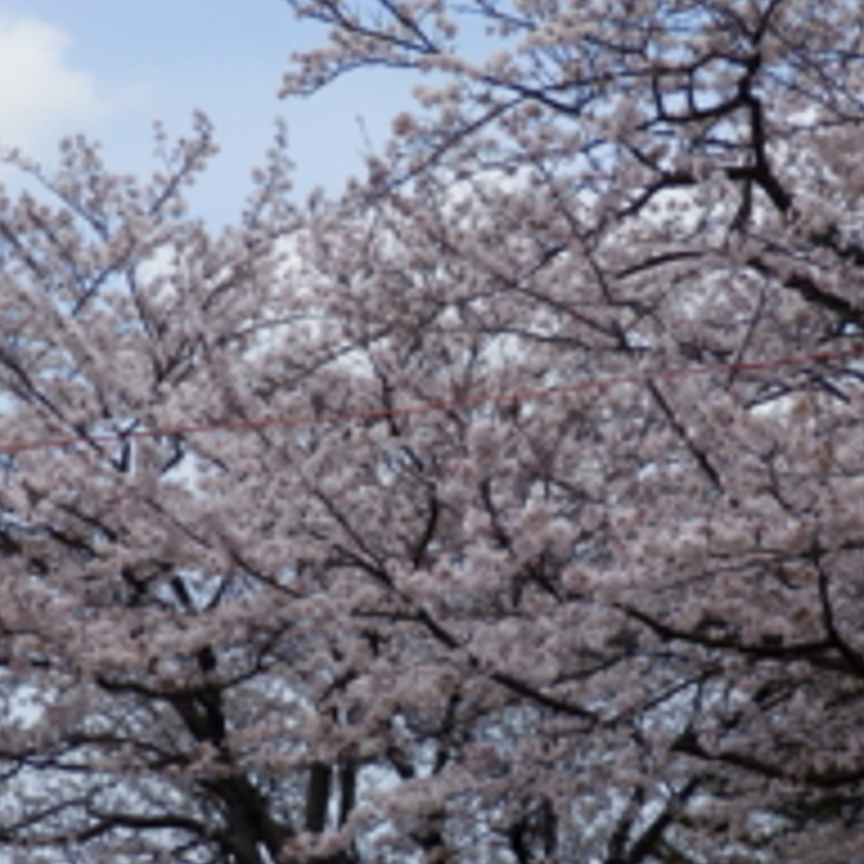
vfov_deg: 20.9
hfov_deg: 20.9
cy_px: 513
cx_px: 450
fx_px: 2344
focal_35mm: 83
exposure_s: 1/1000
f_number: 3.8
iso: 80
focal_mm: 8
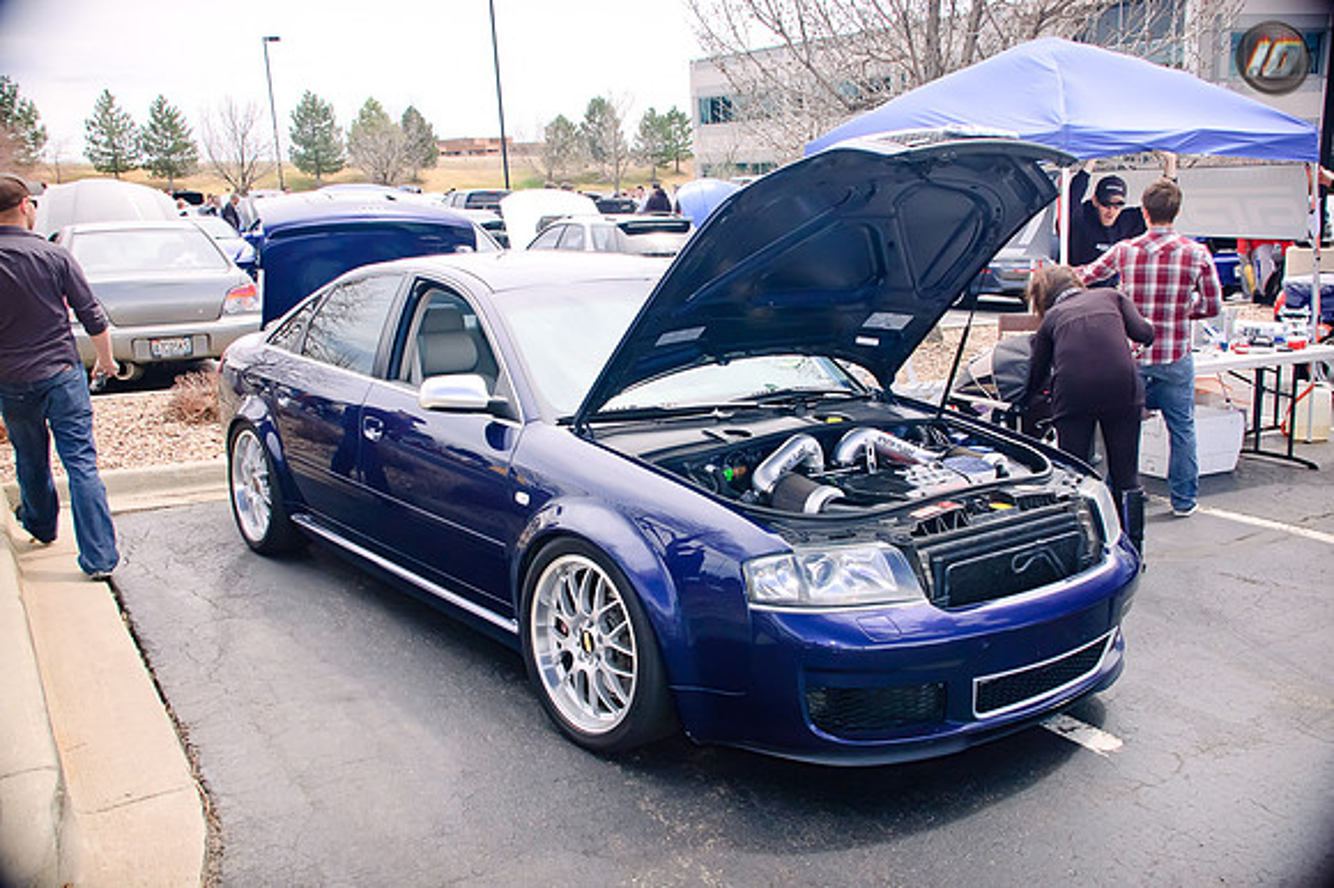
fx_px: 1222
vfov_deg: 39.9
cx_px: 667
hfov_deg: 57.3
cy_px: 444
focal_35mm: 33
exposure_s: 1/100
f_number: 5
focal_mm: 22
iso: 200
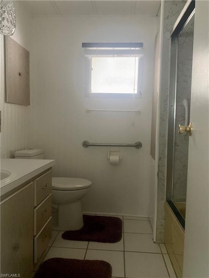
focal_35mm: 26
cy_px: 139
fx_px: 209
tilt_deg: -2.0
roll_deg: -1.0
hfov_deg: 53.1
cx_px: 104
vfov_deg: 67.3
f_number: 1.8
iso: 640
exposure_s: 1/30
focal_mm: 4.25
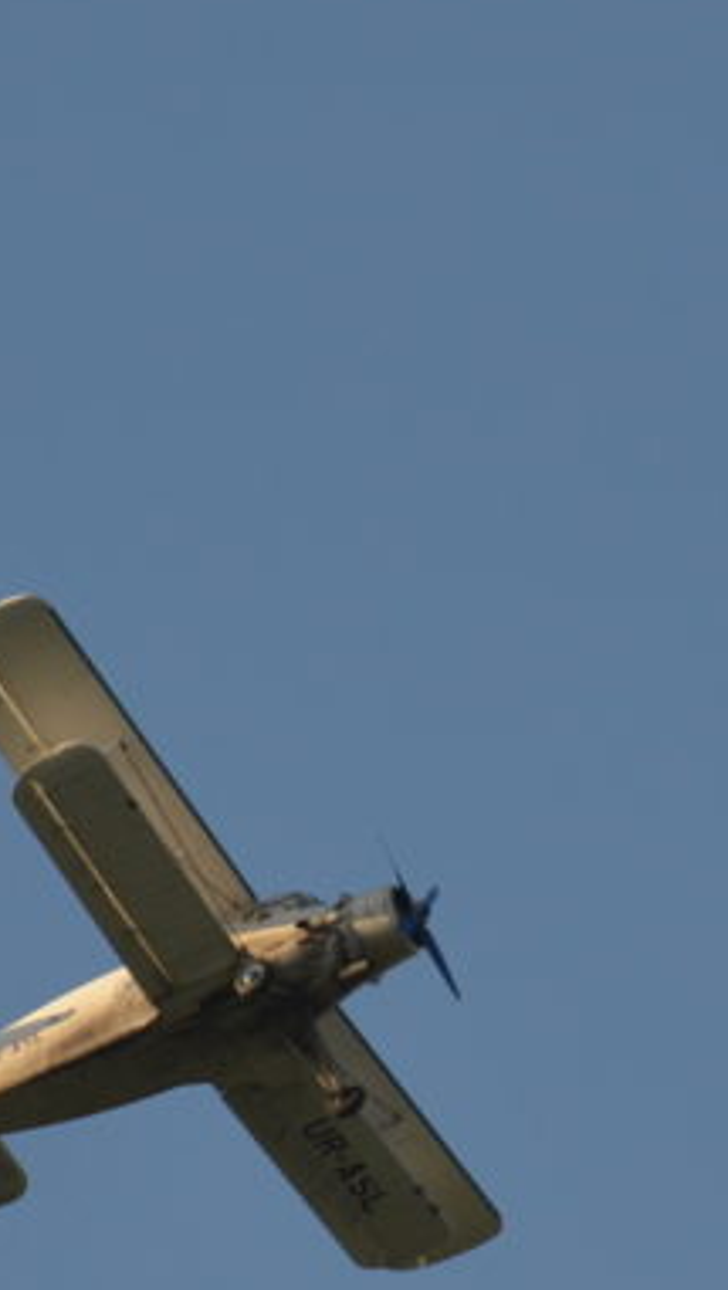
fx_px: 31701
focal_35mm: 926
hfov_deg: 1.3
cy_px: 1016
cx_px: 742
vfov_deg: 2.3
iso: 400
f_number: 7.1
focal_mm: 220
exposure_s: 1/1600
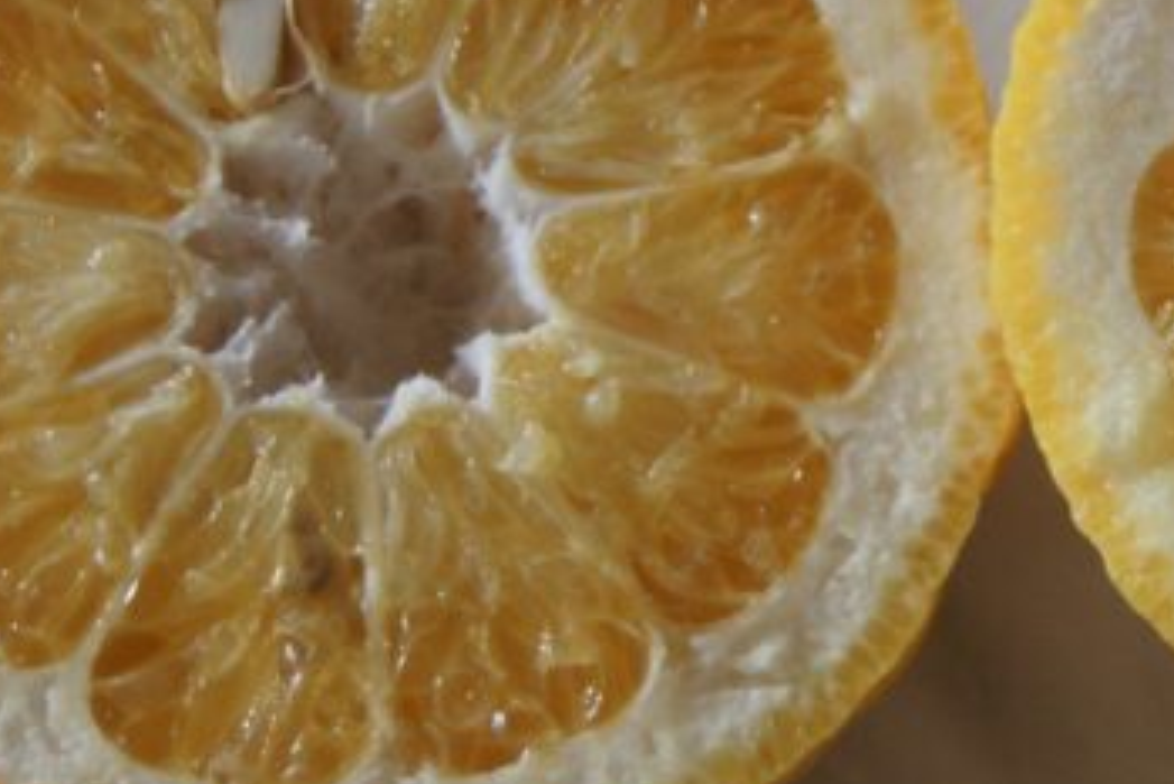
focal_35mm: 220
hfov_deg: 9.3
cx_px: 1137
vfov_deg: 6.2
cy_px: 151
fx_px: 7177
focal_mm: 50
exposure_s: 1/80
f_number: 4.5
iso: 400
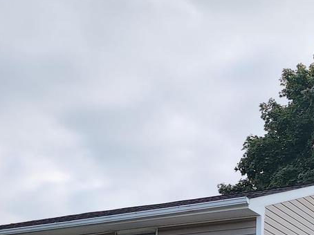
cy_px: 364
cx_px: 331
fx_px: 662
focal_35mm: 73
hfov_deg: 25.1
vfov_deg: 17.8
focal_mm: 6.4
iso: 12
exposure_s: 1/309
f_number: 1.8
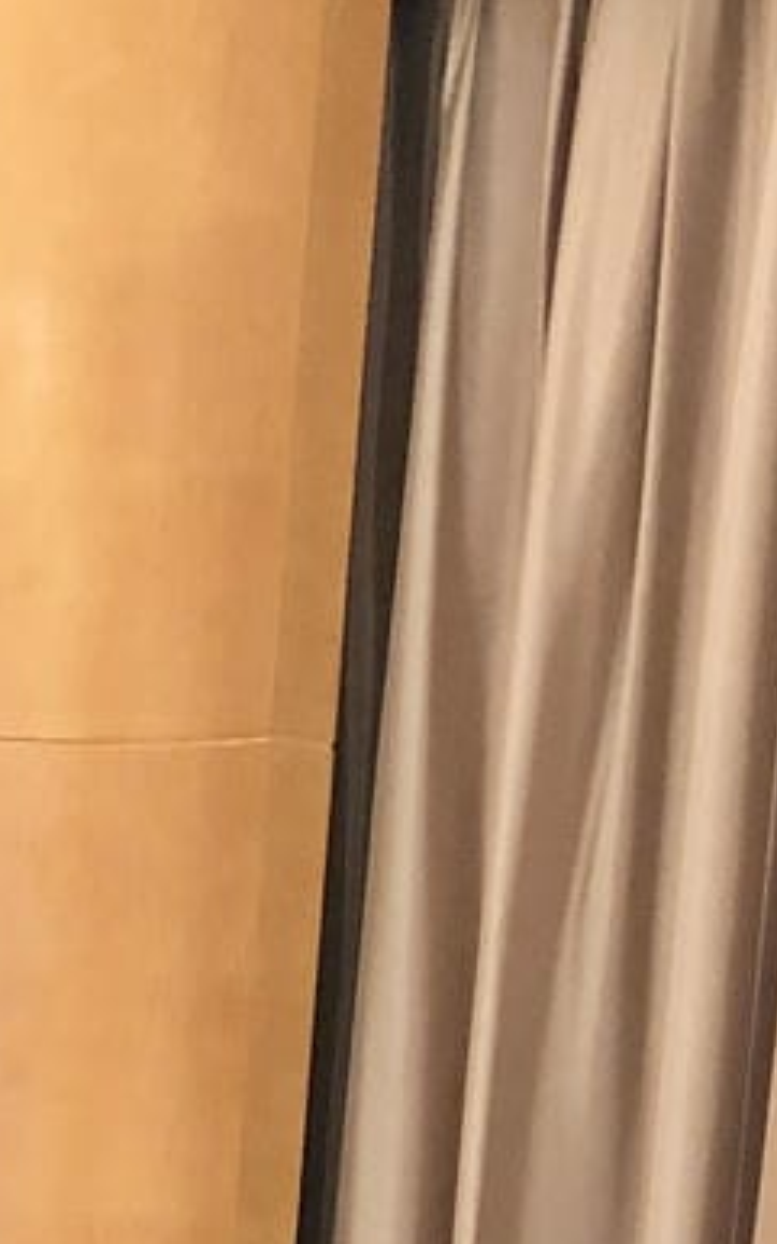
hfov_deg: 10.4
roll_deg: -1.8
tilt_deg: -14.6
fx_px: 4170
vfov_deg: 14.6
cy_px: 2311
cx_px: -268
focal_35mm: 123
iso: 100
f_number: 1.8
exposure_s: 1/17
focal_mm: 3.99
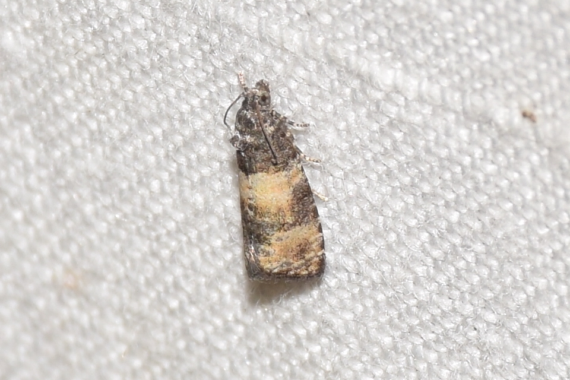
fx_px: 3325
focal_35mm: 210
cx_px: 285
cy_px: 190
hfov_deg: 9.8
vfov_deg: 6.5
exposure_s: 1/160
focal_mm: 140
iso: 100
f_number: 13
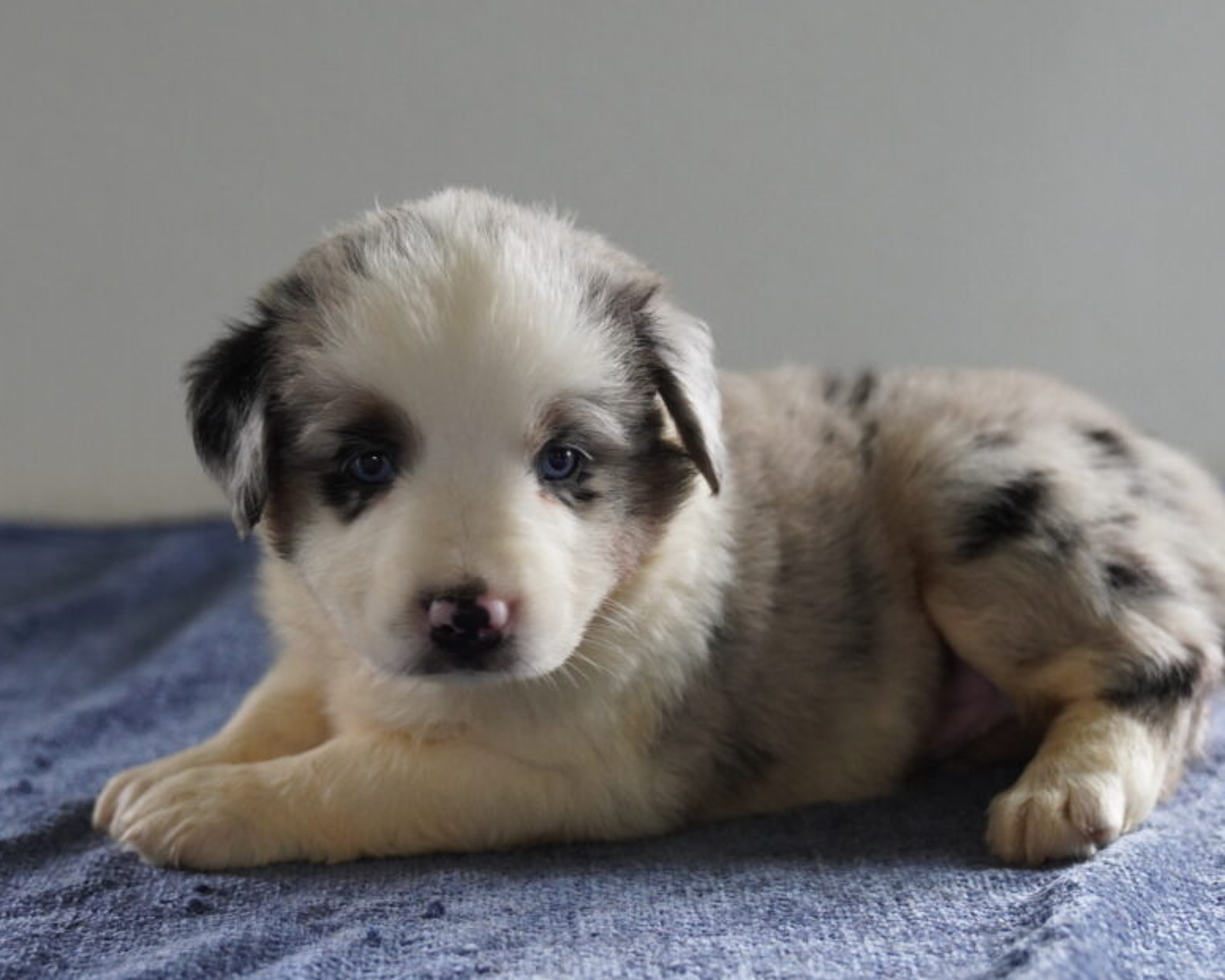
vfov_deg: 21.1
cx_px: 662
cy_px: 511
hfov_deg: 26.2
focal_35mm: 73
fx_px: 2633
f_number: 3.2
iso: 1600
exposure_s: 1/160
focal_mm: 39
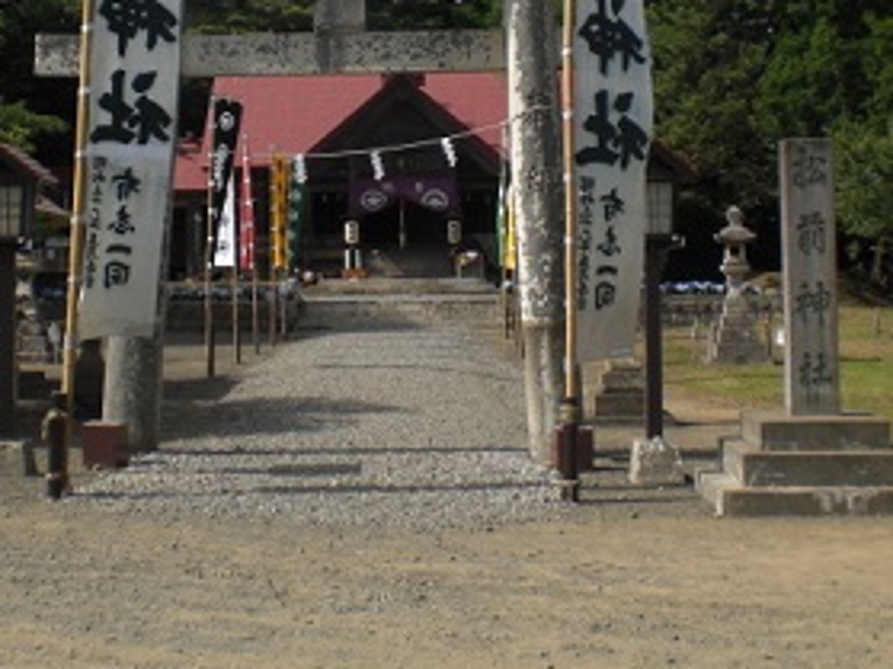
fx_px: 1573
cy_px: 160
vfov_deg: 23.7
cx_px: 387
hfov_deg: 31.7
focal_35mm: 61
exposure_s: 1/400
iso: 50
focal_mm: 6.3
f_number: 4.4
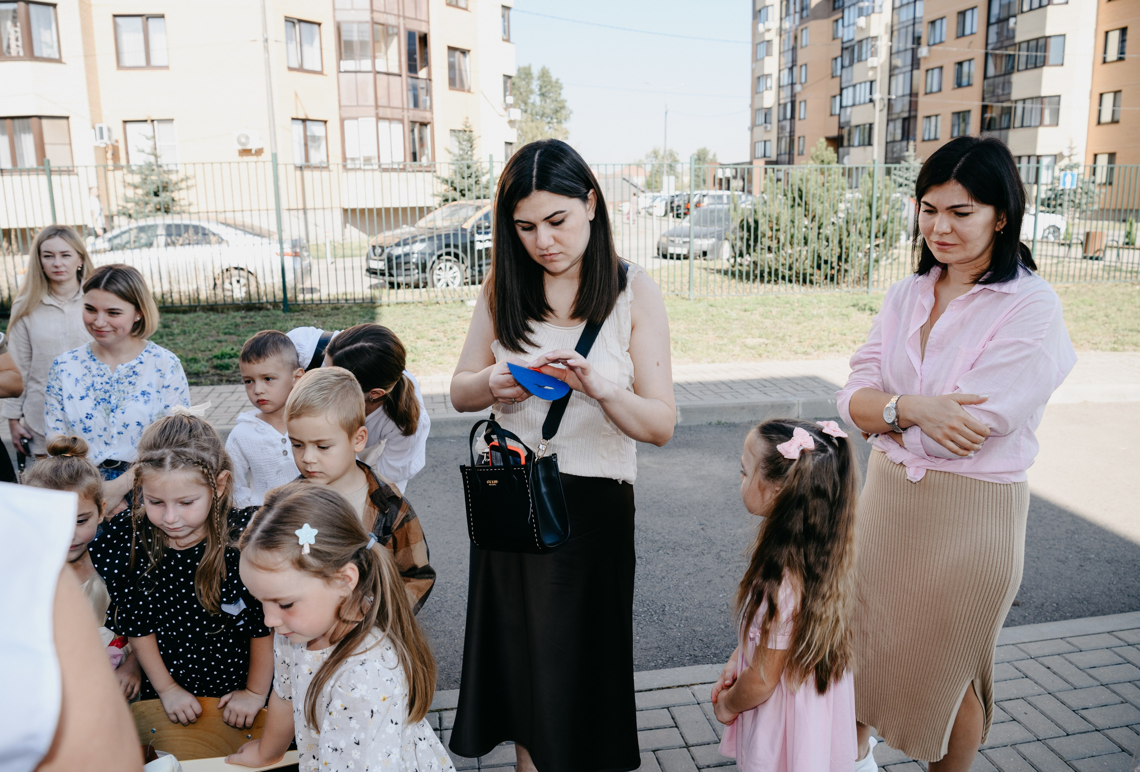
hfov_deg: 69.8
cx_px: 547
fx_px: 816
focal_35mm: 26
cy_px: 377
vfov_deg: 50.7
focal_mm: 24
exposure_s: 1/160
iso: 100
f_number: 4.5
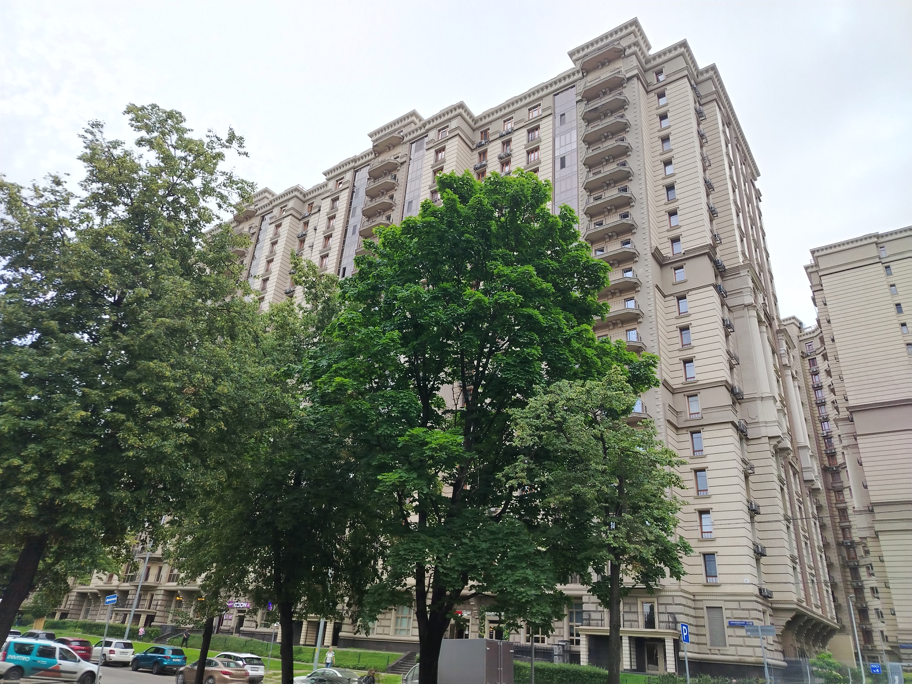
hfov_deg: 71.6
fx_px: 632
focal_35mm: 24
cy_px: 342
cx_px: 456
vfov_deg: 56.8
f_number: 1.75
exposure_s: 1/621
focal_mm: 5.25
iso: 100
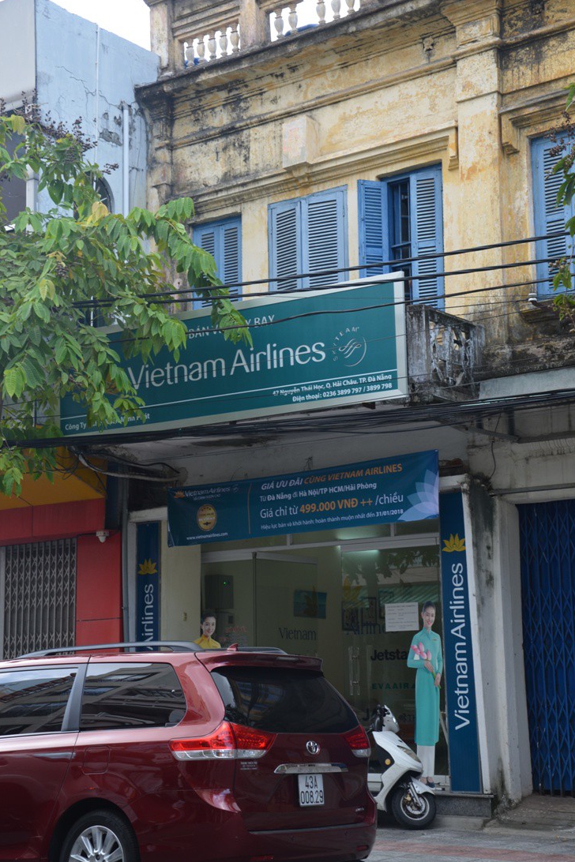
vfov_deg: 31.4
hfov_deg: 21.2
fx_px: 1533
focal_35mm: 64
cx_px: 287
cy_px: 427
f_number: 6.3
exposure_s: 1/160
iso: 200
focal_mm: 42
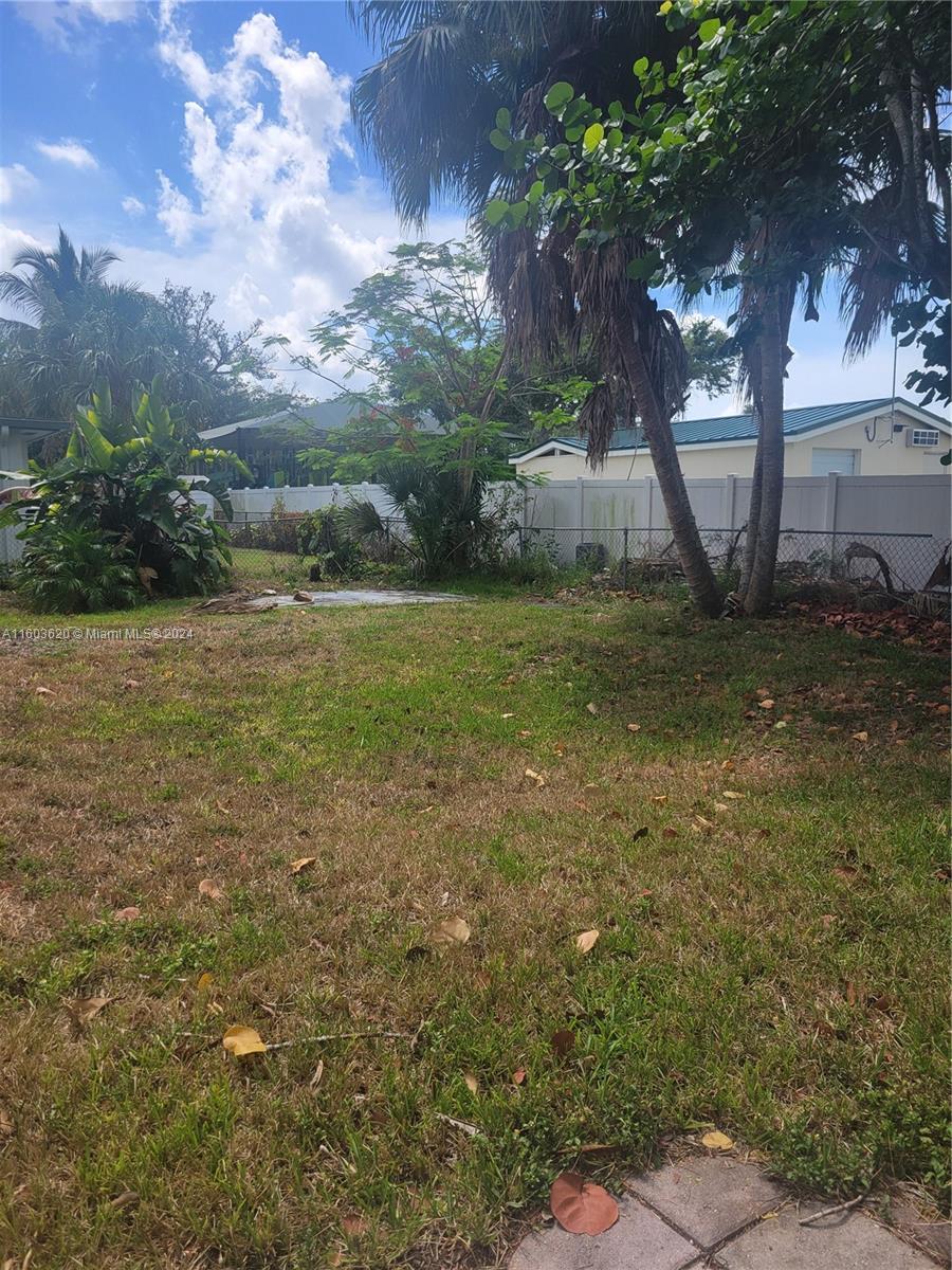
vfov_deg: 67.3
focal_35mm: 26
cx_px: 476
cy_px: 635
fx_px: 953
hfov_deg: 53.1
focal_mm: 5.4
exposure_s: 1/1973
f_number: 1.8
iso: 40
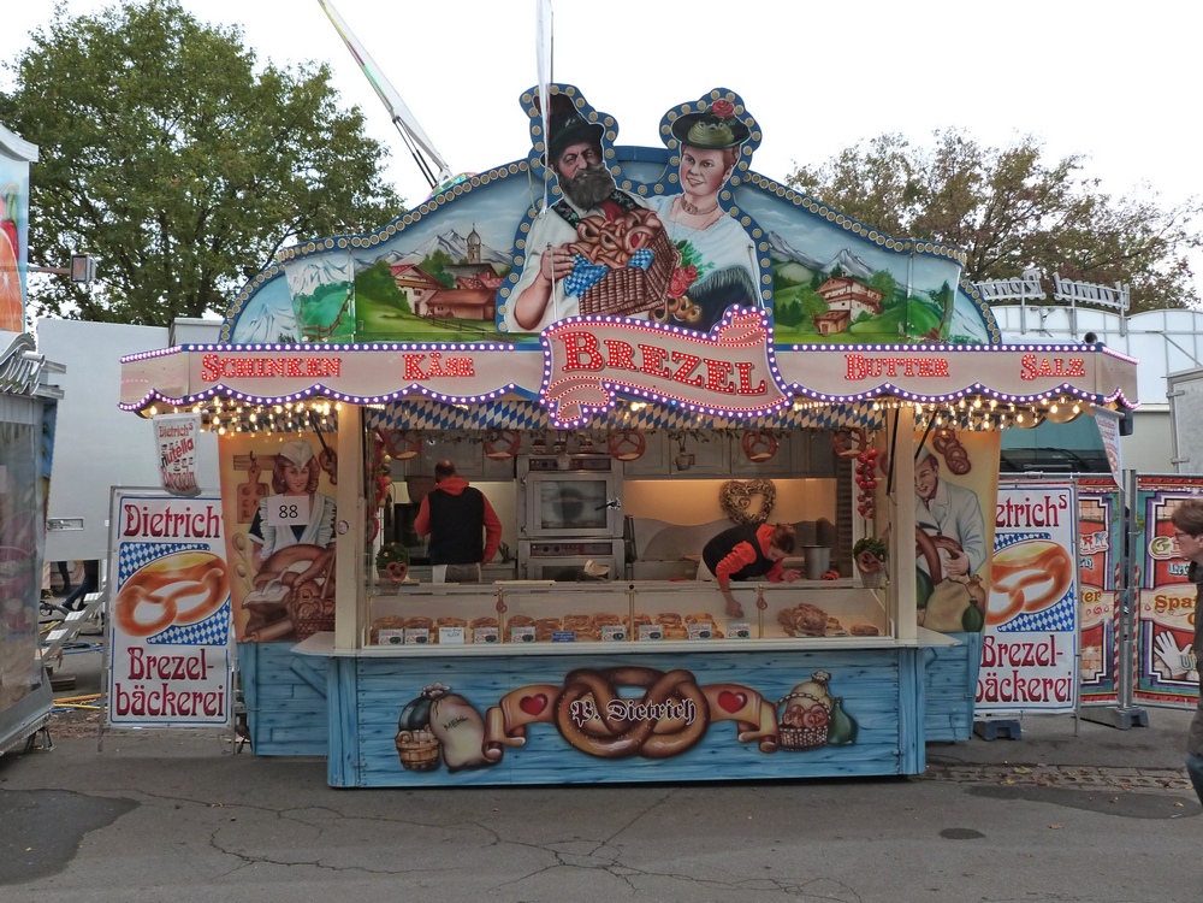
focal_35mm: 30
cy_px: 452
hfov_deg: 60.0
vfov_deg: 46.8
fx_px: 1043
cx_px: 602
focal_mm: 5.2
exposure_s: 1/250
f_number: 4
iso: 320
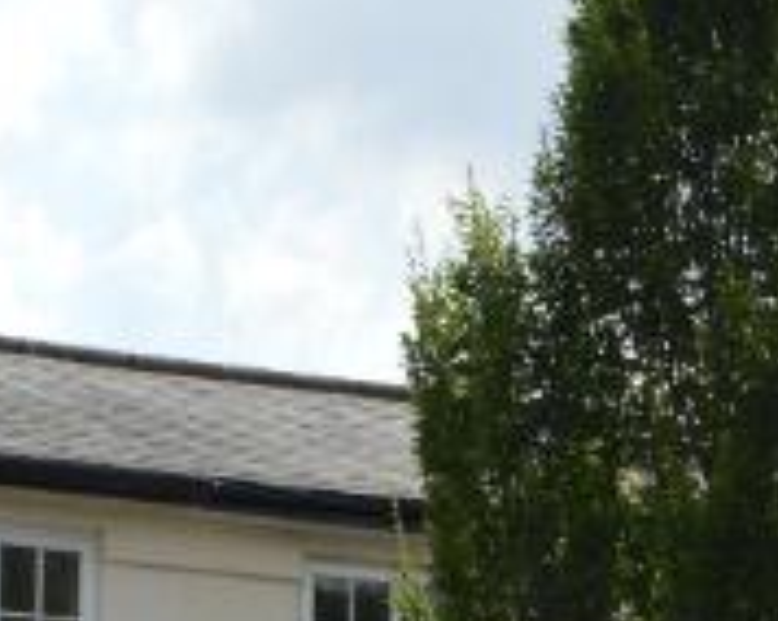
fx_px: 3358
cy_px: 1187
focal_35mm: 146
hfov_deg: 12.9
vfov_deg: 9.9
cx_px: -127
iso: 100
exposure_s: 1/250
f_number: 8
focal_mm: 18
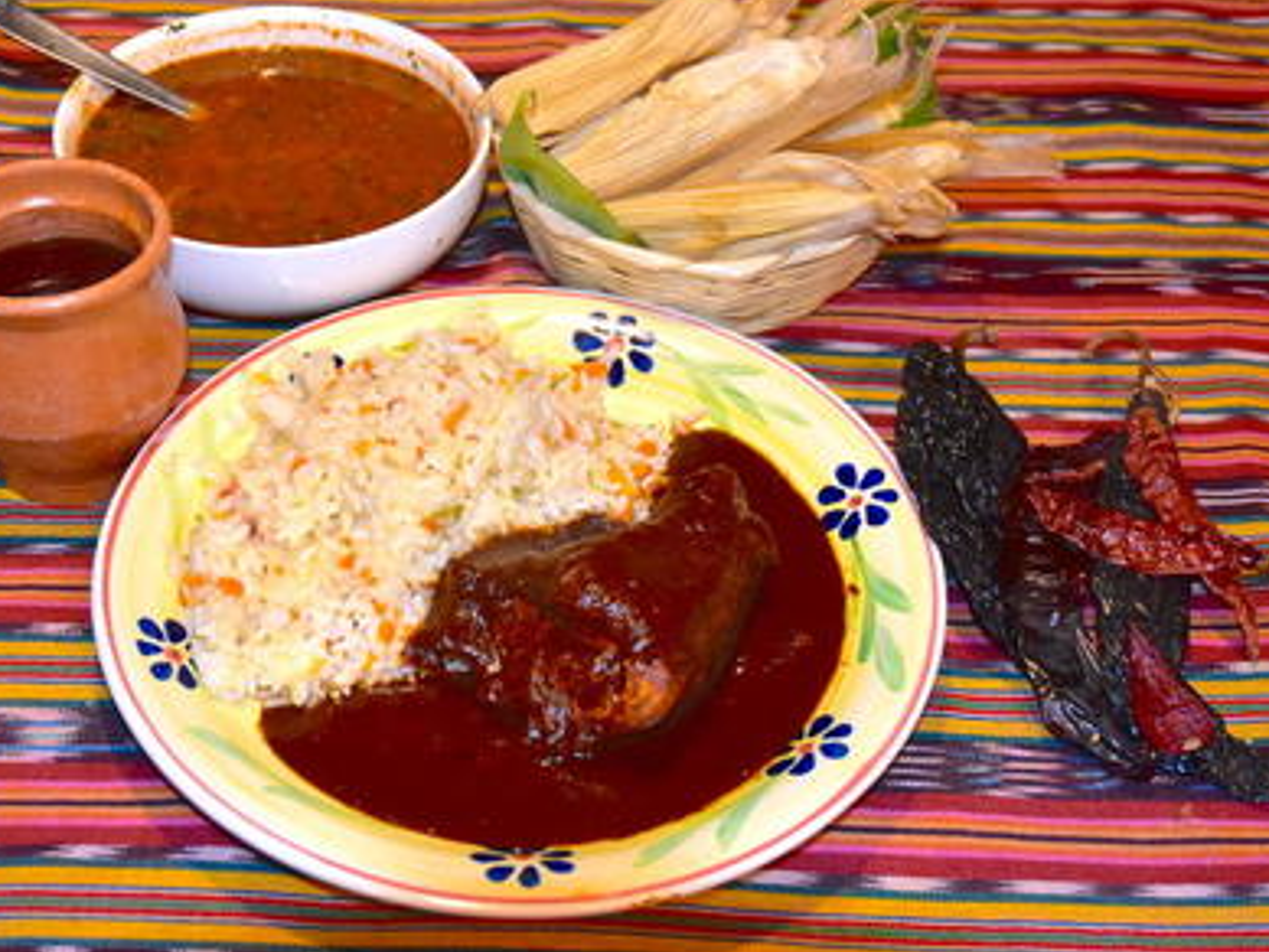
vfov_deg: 23.3
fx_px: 2310
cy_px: 417
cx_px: 561
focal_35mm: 63
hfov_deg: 30.7
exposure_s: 1/60
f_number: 4
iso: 1600
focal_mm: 34
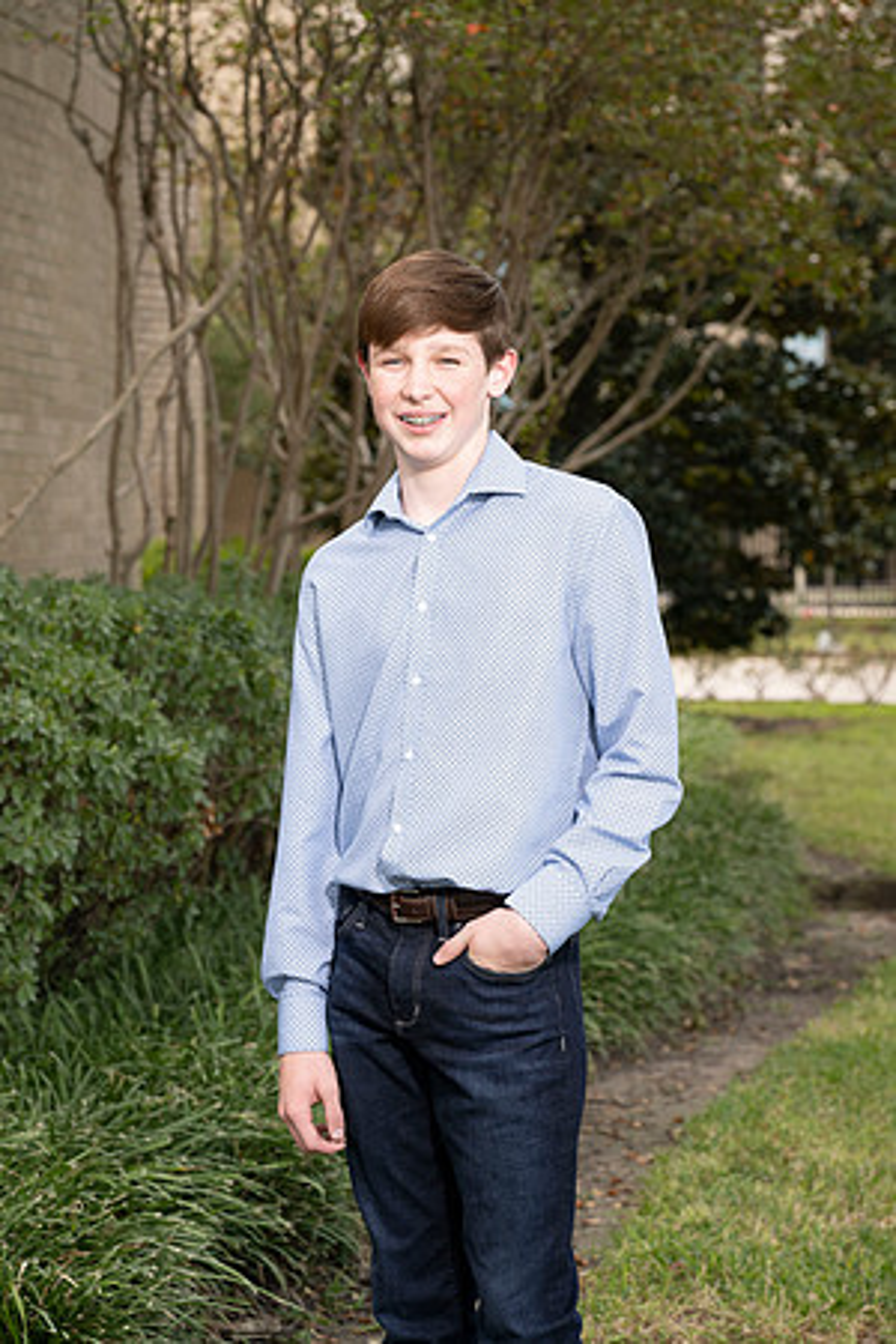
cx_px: 448
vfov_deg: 21.9
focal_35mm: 93
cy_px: 672
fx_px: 3472
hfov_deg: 14.7
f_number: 6.3
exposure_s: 1/160
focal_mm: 93
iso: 400
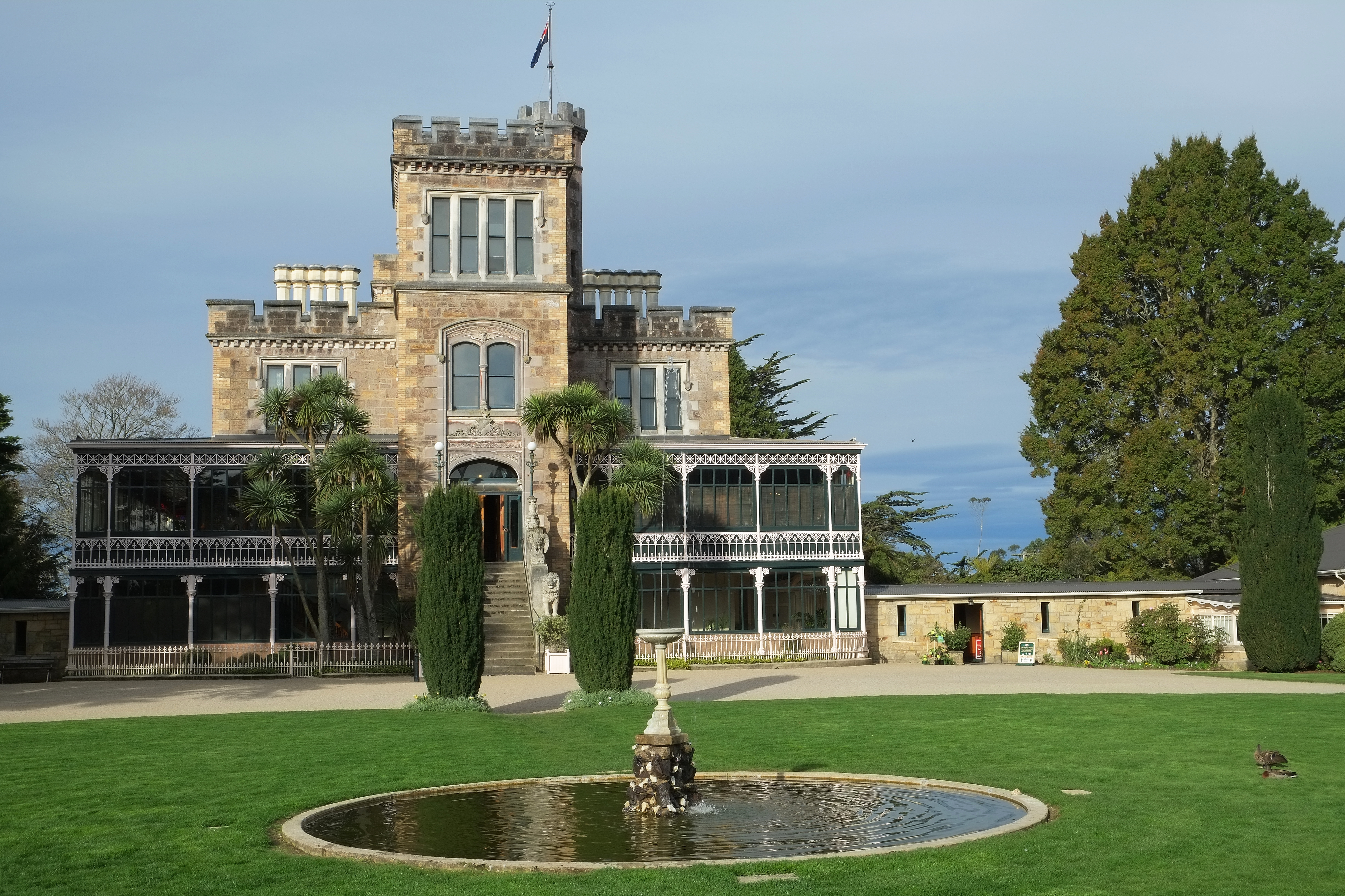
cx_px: 672
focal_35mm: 38
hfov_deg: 50.7
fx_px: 1420
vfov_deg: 35.1
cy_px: 448
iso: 200
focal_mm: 25.4
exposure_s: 1/150
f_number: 11
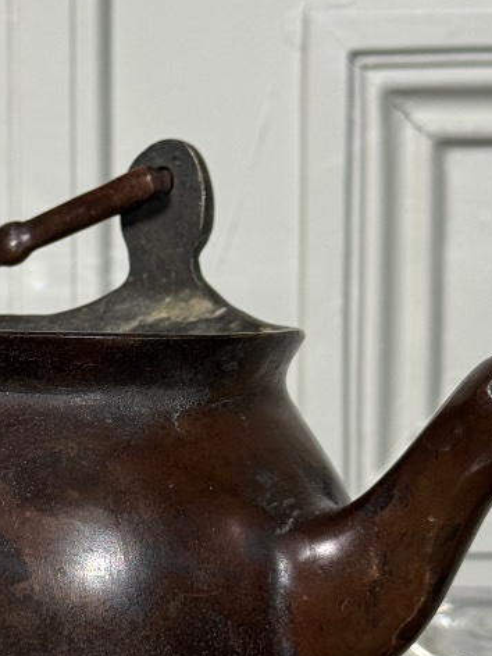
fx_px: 2312
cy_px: 306
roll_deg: +0.3
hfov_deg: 12.1
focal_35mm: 122
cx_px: 57
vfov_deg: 16.1
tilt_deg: -5.5
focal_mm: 6.76
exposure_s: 1/64
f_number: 1.78
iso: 100
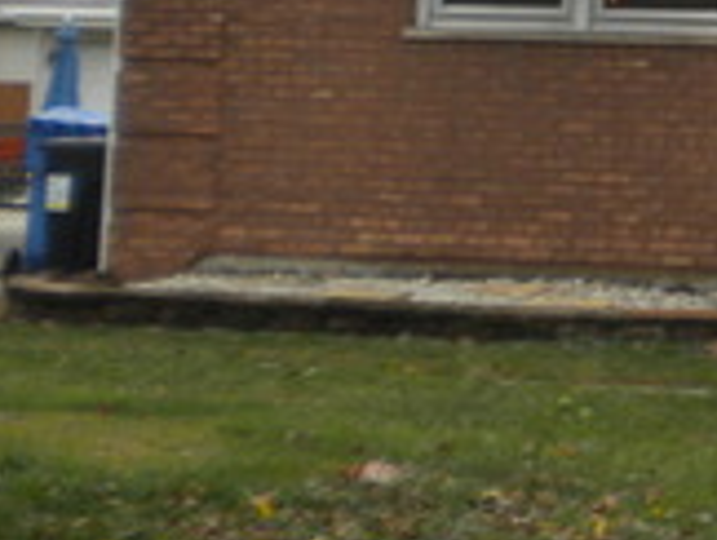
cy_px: -146
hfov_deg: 13.4
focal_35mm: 138
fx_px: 2863
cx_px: 1089
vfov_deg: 10.6
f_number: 3.1
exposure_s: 1/228
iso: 113
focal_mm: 6.3
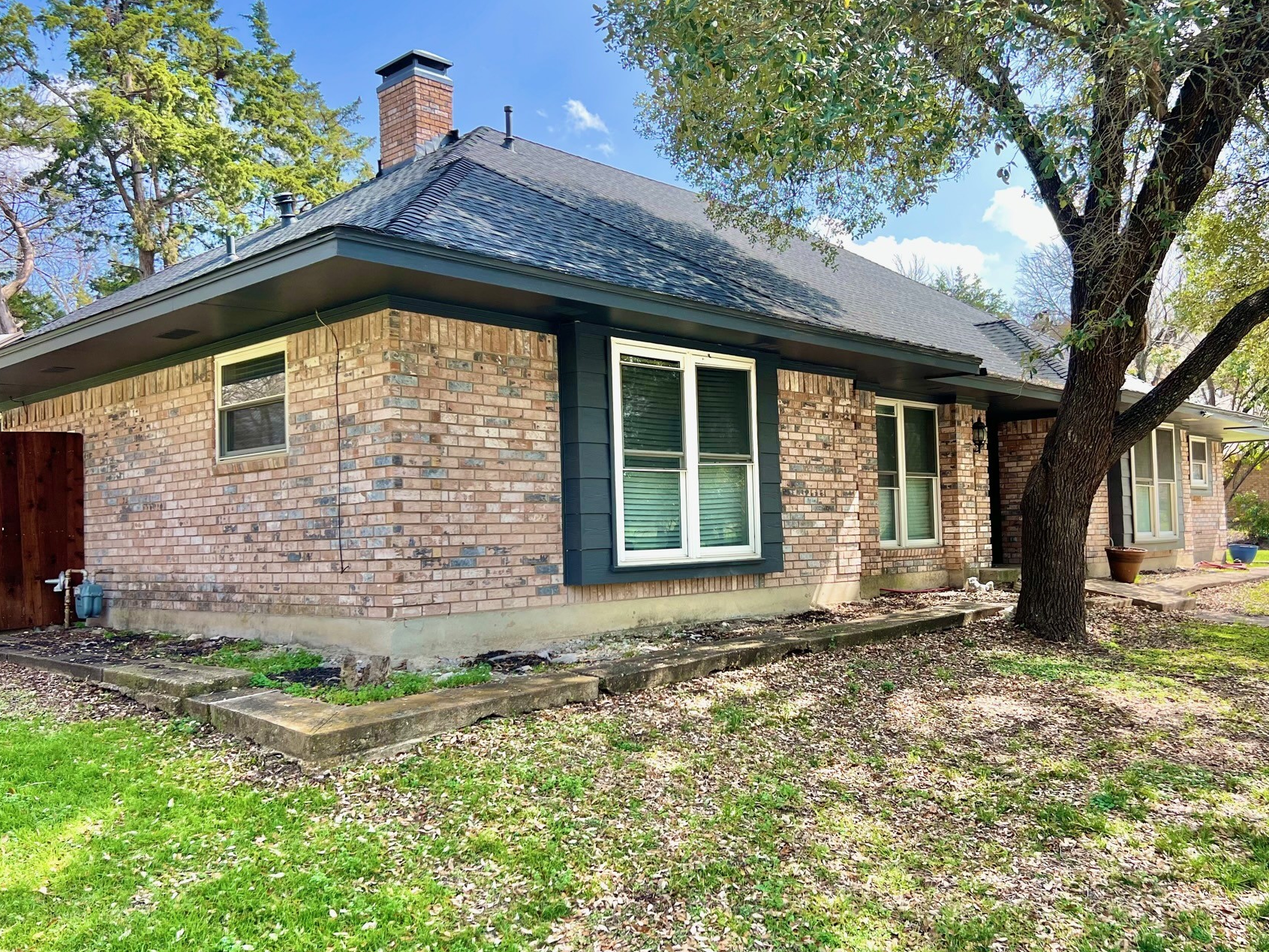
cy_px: 495
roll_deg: +1.7
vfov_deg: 45.4
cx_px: 693
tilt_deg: +2.6
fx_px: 1136
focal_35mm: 31
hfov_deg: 58.3
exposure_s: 1/873
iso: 50
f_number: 1.5
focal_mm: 5.7
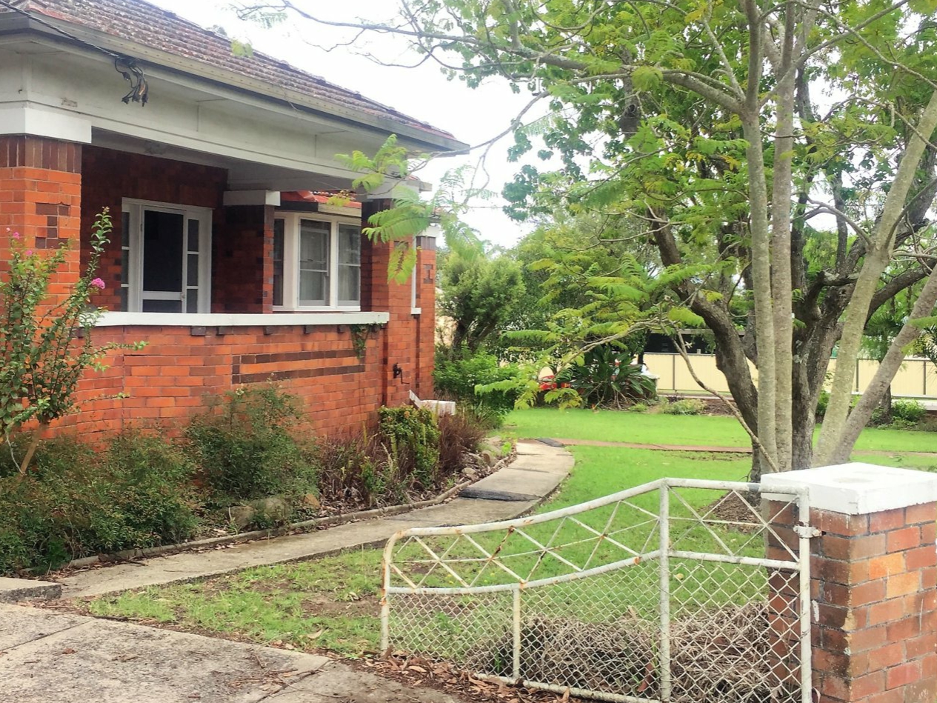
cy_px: 293
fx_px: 1191
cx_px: 447
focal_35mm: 44
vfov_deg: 32.8
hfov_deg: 42.9
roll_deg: -1.6
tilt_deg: +0.1
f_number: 2.2
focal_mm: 4.15
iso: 32
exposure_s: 1/231
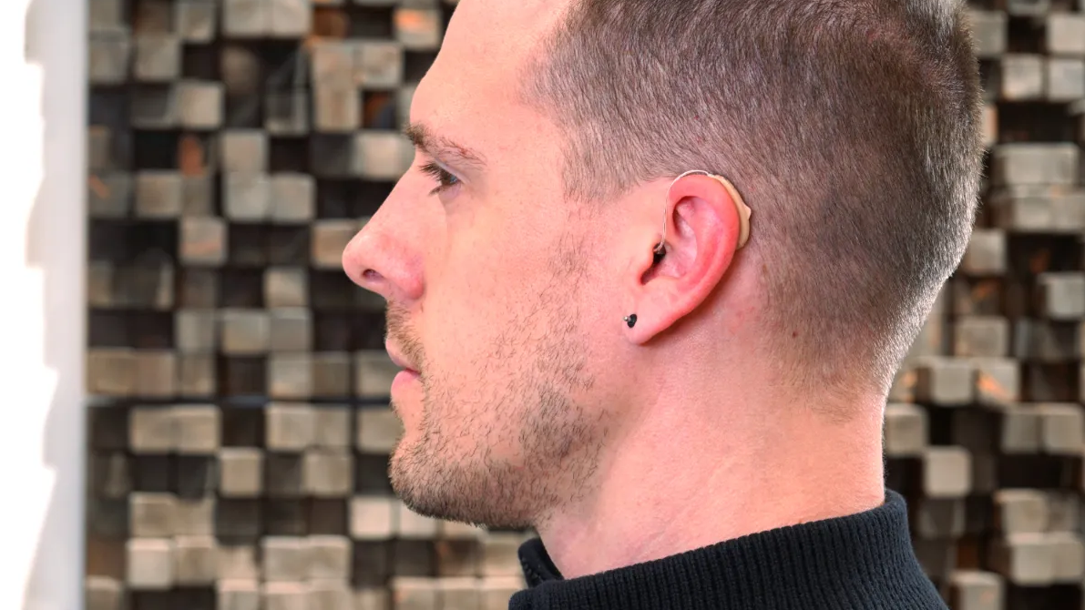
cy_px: 304
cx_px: 545
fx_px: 2733
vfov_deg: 12.7
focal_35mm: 95
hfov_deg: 22.5
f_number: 11
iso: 320
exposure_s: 1/3.33
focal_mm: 90
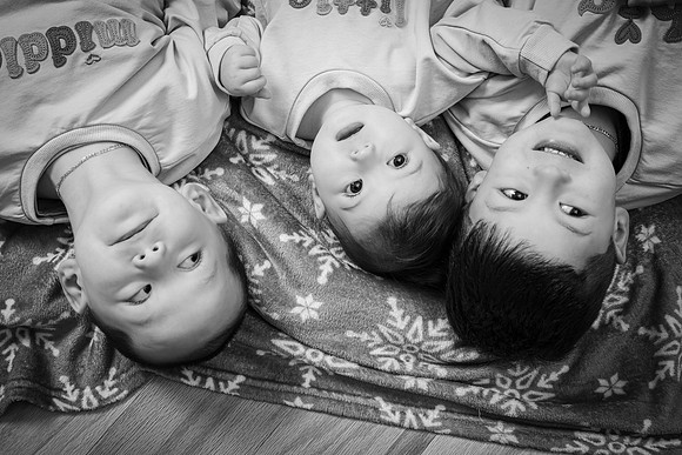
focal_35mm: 50
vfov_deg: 27.0
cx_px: 341
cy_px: 228
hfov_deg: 39.6
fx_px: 947
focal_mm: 50
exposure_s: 1/80
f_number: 7.1
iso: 200
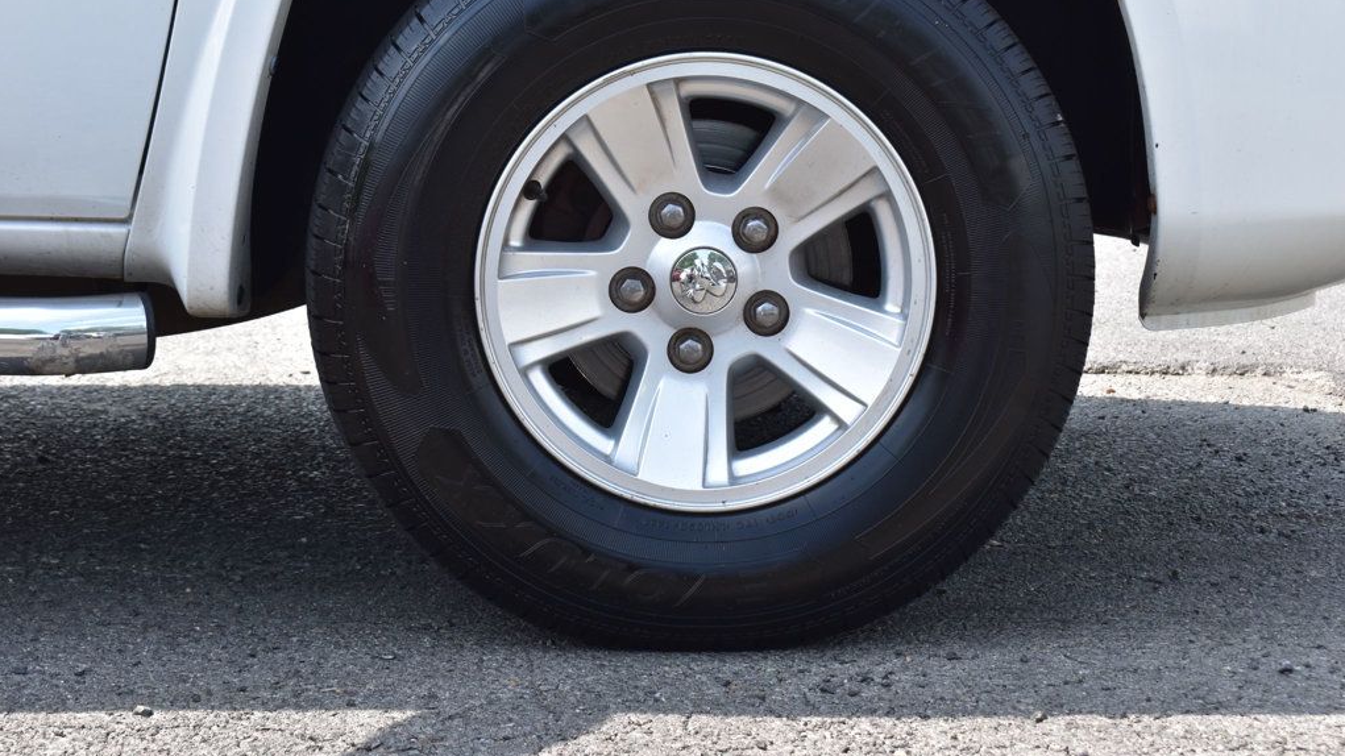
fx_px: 2247
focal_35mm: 63
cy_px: 316
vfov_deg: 19.1
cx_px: 672
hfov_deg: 33.3
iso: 400
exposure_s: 1/200
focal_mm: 40
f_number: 10
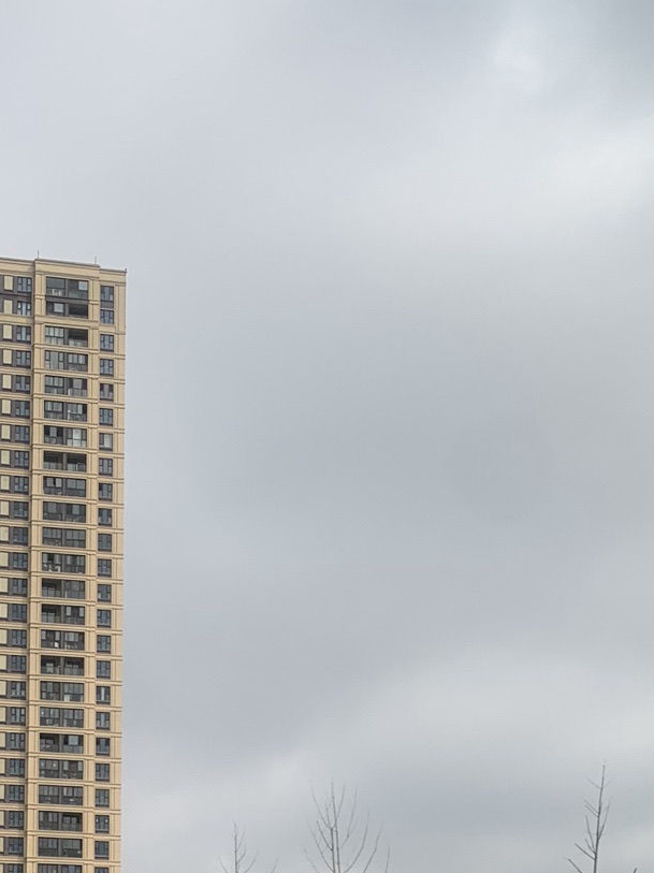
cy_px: 906
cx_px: 31
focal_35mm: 64
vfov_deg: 28.1
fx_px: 1613
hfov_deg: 22.2
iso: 25
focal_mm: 4.25
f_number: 1.8
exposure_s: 1/3937
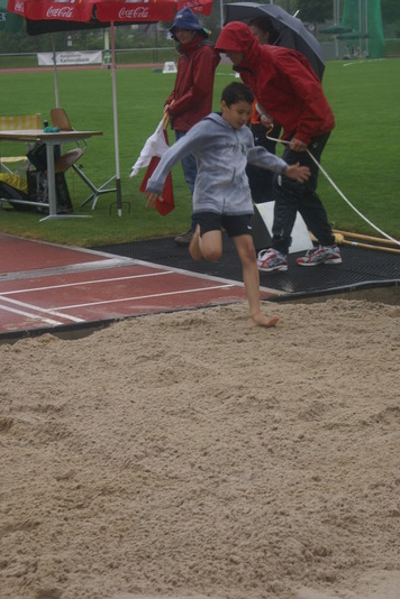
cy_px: 298
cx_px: 199
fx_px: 1517
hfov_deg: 15.0
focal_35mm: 91
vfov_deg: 22.4
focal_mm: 60
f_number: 5.6
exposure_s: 1/250
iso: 125
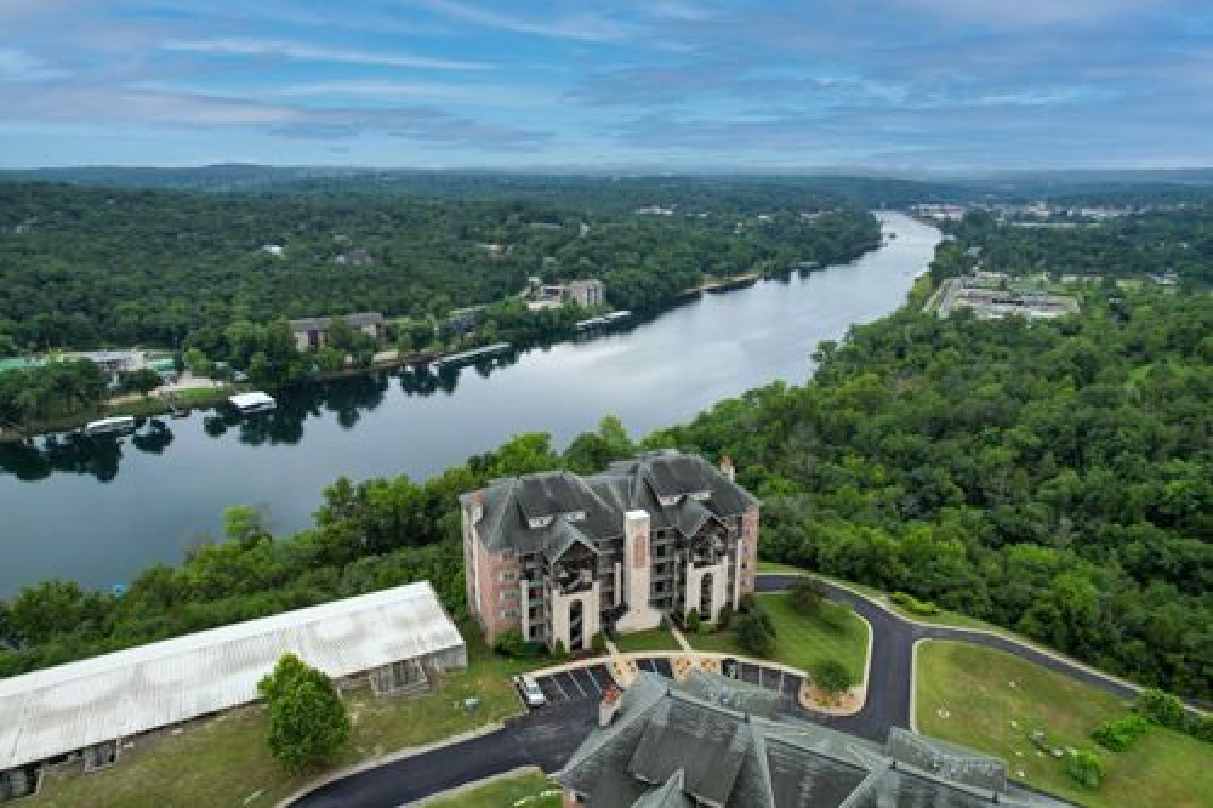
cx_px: 606
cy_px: 404
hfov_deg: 78.6
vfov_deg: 57.2
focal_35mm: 22
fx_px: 741
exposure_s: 1/500
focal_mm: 8.38
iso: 100
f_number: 2.8
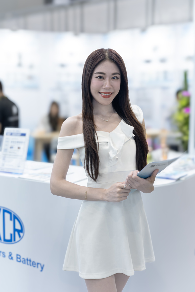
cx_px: 98
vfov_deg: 45.4
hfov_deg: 31.2
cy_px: 146
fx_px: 349
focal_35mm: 43
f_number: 2
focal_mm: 43
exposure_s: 1/125
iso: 125
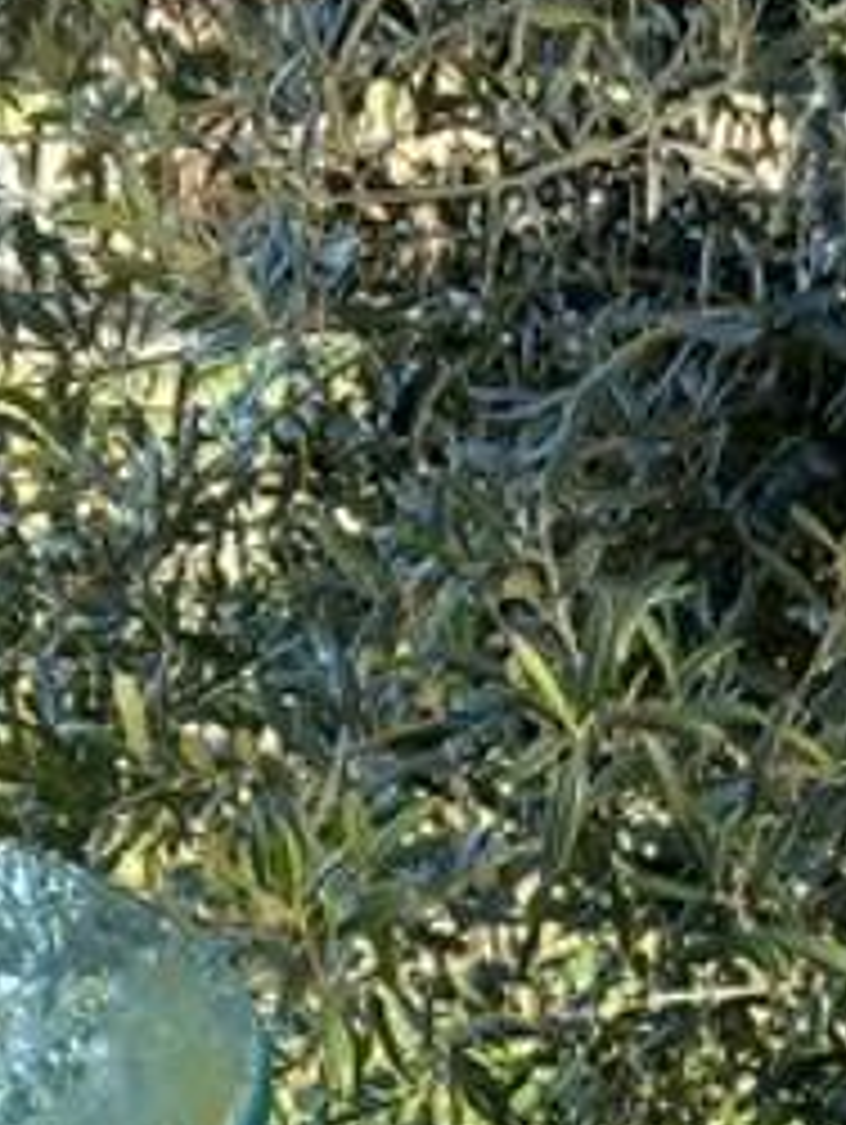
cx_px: 1638
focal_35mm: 144
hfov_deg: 9.7
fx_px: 4684
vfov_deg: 12.5
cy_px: 1996
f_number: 1.8
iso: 32
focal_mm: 4
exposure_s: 1/100
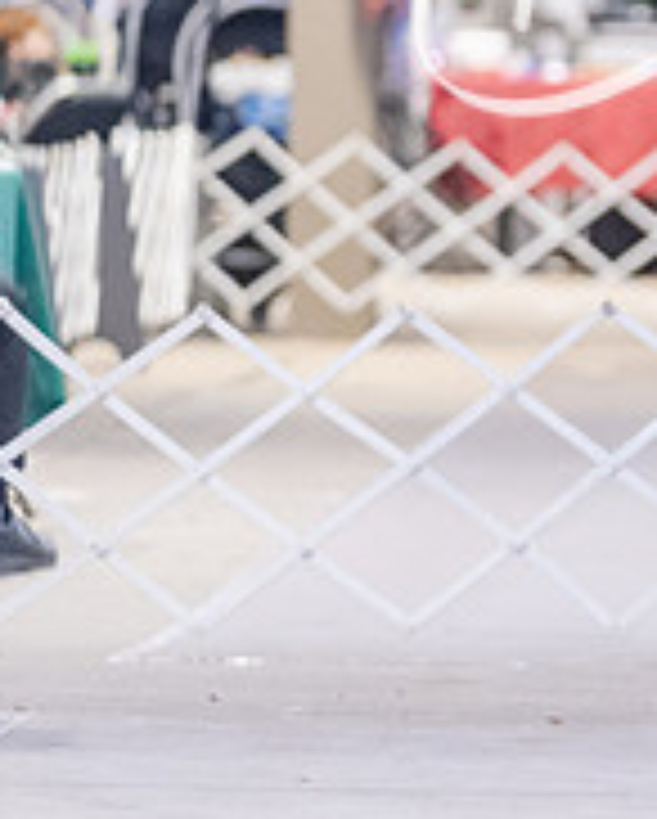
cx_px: 1066
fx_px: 9124
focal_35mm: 376
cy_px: 196
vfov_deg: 5.1
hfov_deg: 4.1
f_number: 2.8
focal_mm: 126
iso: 6400
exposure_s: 1/400
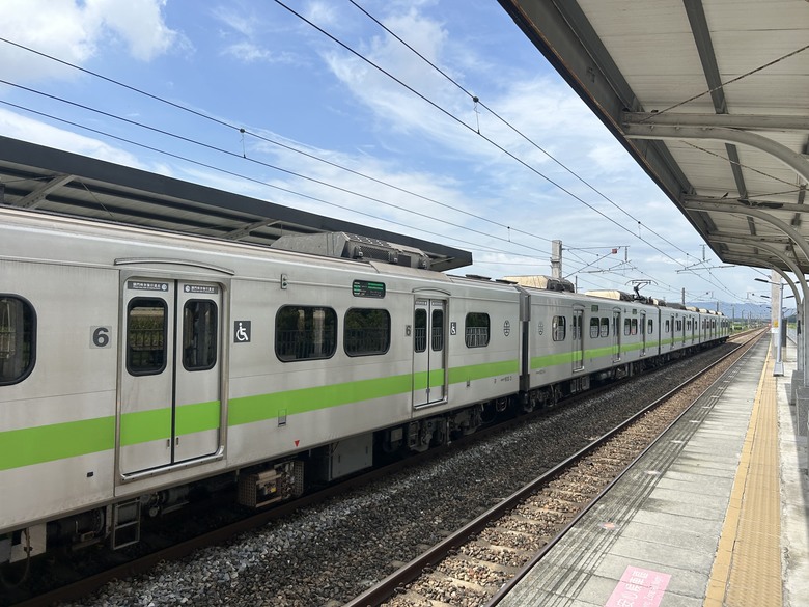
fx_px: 608
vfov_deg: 53.1
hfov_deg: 67.3
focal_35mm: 26
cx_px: 404
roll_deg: -0.6
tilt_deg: +1.0
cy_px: 304
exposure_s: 1/5076
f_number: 1.5
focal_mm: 5.7
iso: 50
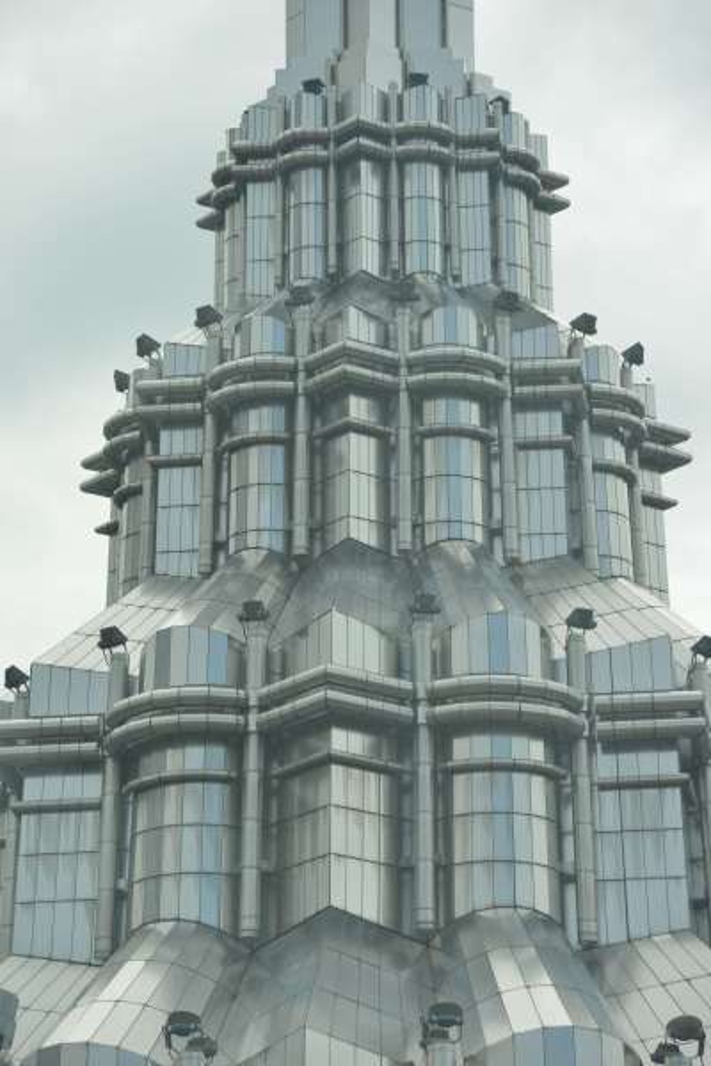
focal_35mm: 200
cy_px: 533
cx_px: 356
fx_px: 5925
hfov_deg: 6.9
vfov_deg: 10.3
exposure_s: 1/250
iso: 100
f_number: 8
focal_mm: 200
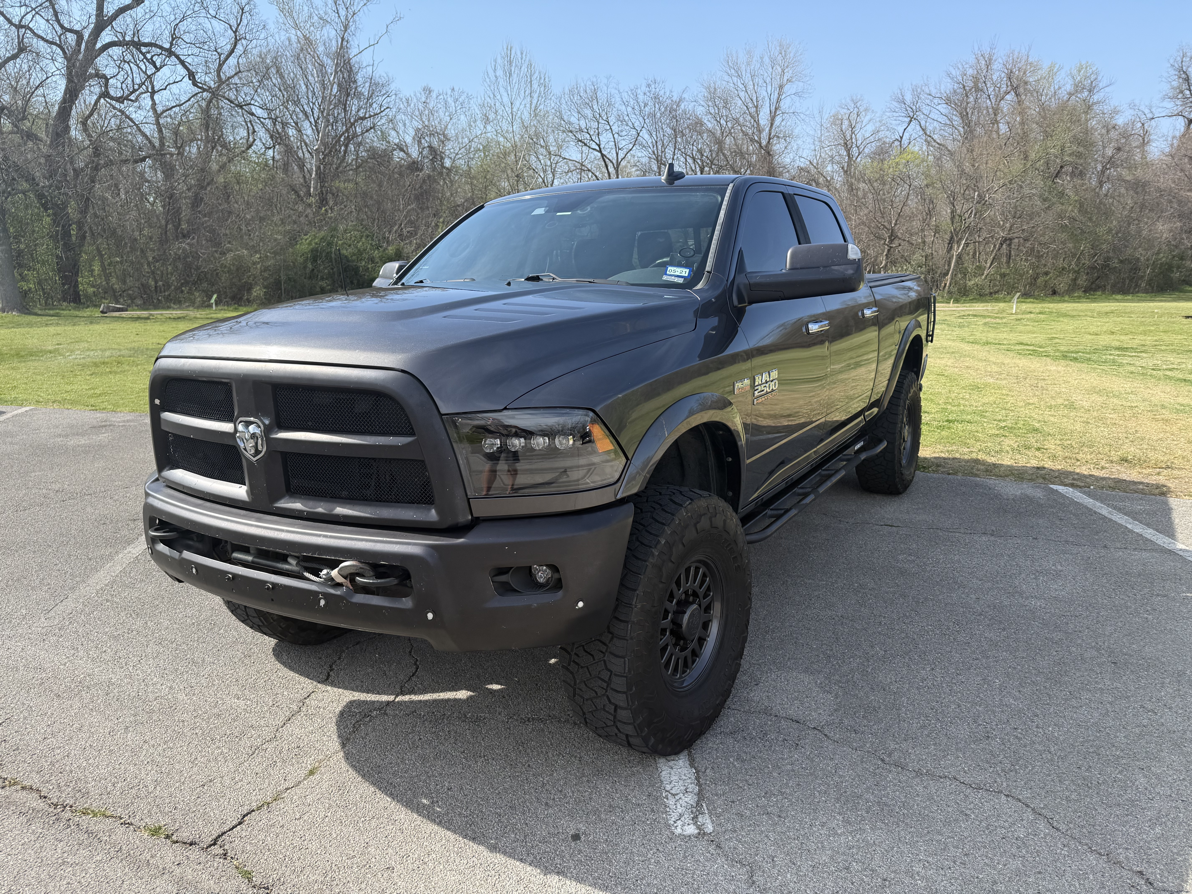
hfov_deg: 71.6
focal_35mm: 24
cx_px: 596
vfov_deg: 56.8
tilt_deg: -9.2
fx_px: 826
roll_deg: -0.2
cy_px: 447
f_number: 1.78
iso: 80
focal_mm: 6.76
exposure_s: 1/2169
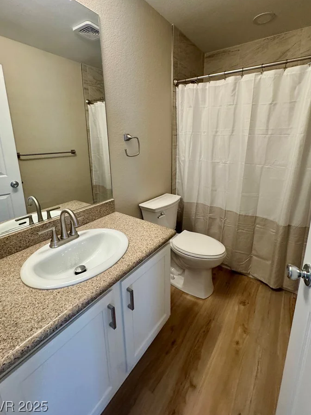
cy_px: 182
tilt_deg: -14.1
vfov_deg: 94.0
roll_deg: -0.5
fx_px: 192
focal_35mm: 16
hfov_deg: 78.1
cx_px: 163
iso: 250
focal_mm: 2.22
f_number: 2.2
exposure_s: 1/120
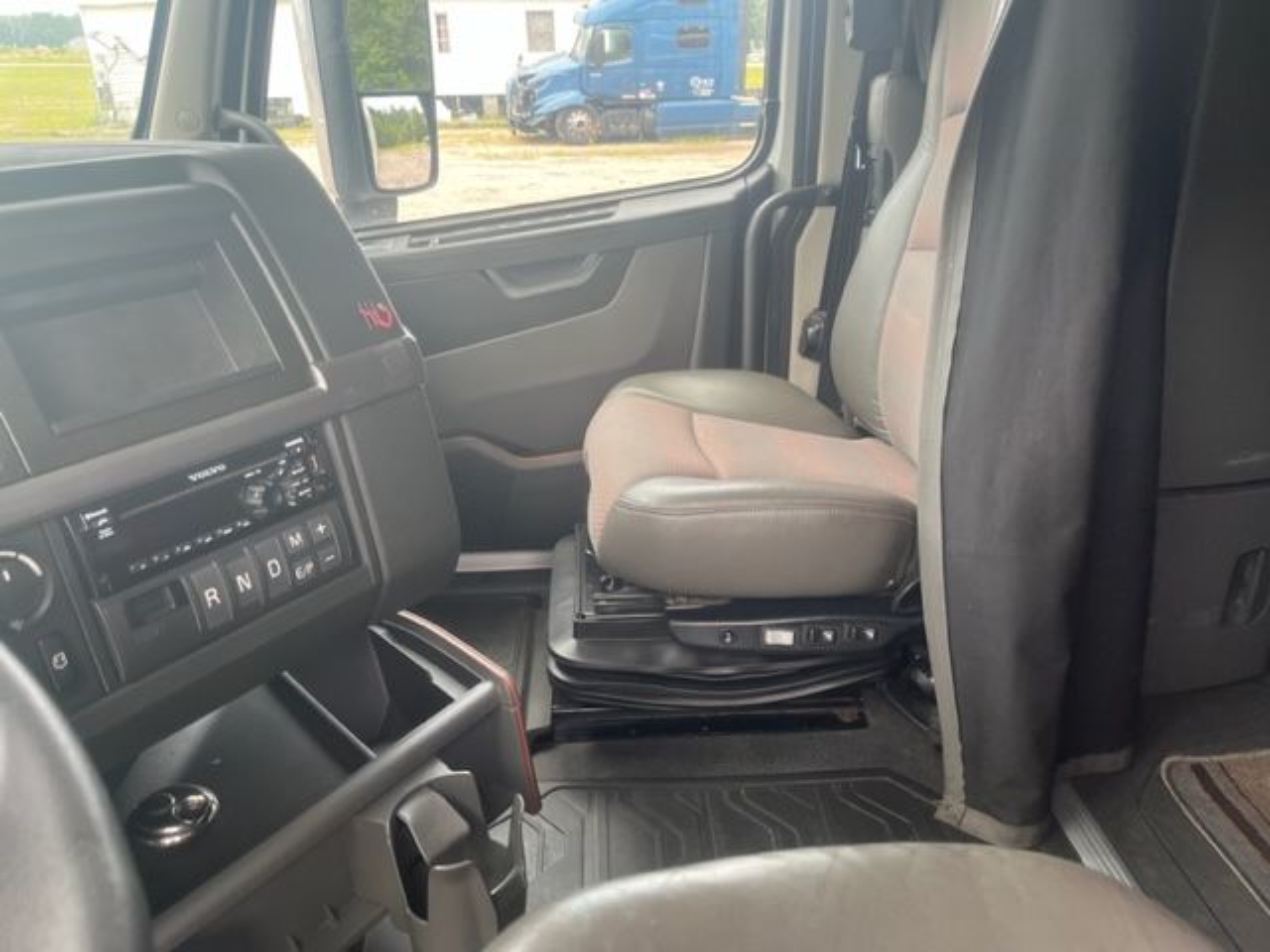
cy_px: 476
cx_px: 635
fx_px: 954
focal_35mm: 26
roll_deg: +0.9
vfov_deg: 53.1
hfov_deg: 67.3
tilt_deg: -23.0
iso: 64
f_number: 1.6
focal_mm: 5.1
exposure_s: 1/135
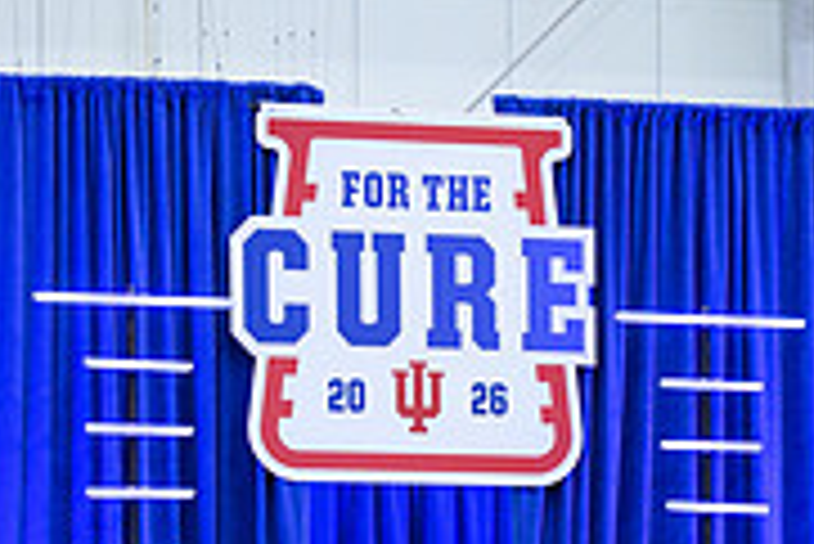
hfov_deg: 6.0
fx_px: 7762
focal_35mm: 343
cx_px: 522
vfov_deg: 4.0
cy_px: 394
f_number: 2.8
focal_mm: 105
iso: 1000
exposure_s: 1/200
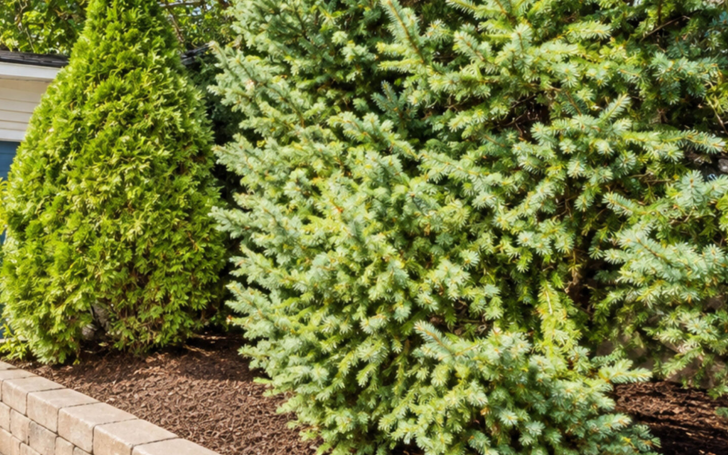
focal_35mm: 30
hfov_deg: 58.4
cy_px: 208
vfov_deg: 41.9
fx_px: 593
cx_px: 150
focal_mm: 16.5
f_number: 8
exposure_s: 1/125
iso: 100
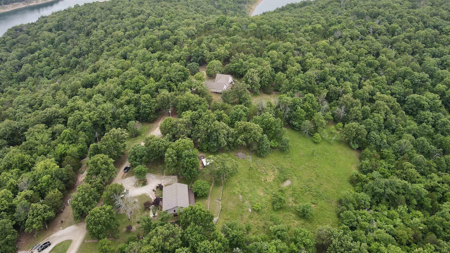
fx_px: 358
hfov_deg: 64.3
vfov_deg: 38.6
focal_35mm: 30
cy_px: 88
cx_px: 221
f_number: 2.8
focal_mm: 4.5
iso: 100
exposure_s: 1/160
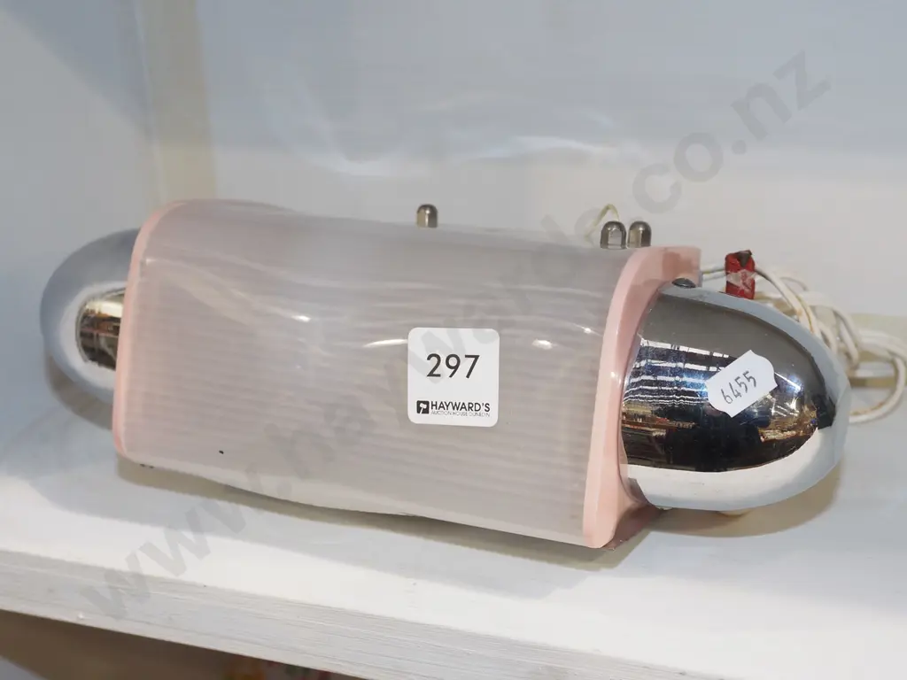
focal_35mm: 54
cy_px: 340
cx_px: 454
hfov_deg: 35.5
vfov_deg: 27.0
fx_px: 1415
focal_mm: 27
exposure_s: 1/60
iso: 1000
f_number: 5.6
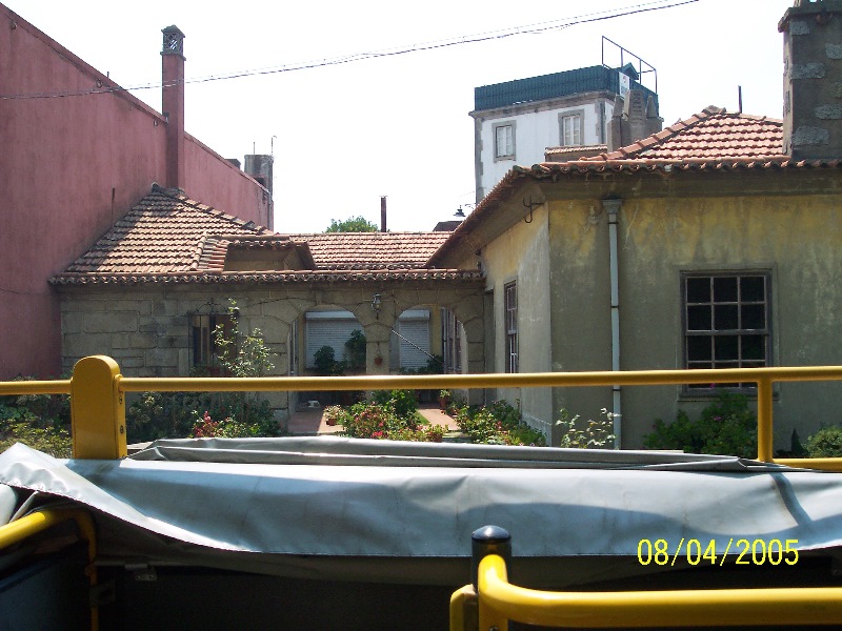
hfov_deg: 49.0
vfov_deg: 37.7
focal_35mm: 38
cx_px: 421
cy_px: 316
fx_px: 924
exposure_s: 1/500
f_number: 4.8
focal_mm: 8
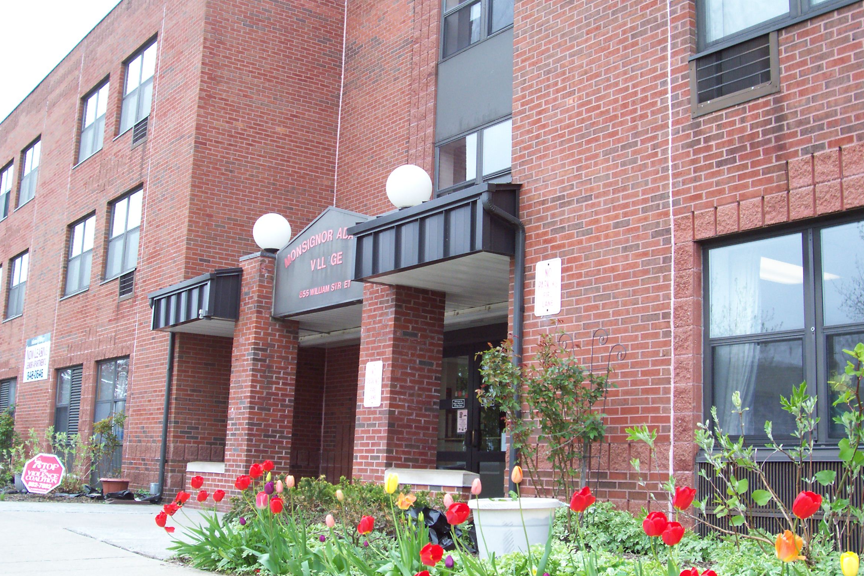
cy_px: 284
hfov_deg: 44.5
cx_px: 434
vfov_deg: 30.5
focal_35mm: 44
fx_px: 1056
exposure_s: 1/125
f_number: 2.9
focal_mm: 7
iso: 80
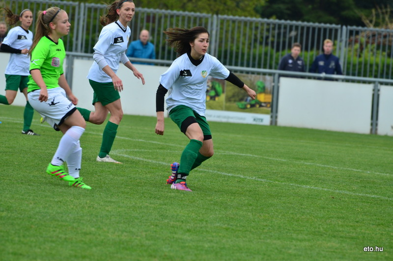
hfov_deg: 6.0
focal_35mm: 345
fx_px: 3759
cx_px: 196
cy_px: 130
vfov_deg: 4.0
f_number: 5.3
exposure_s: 1/640
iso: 400
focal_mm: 230
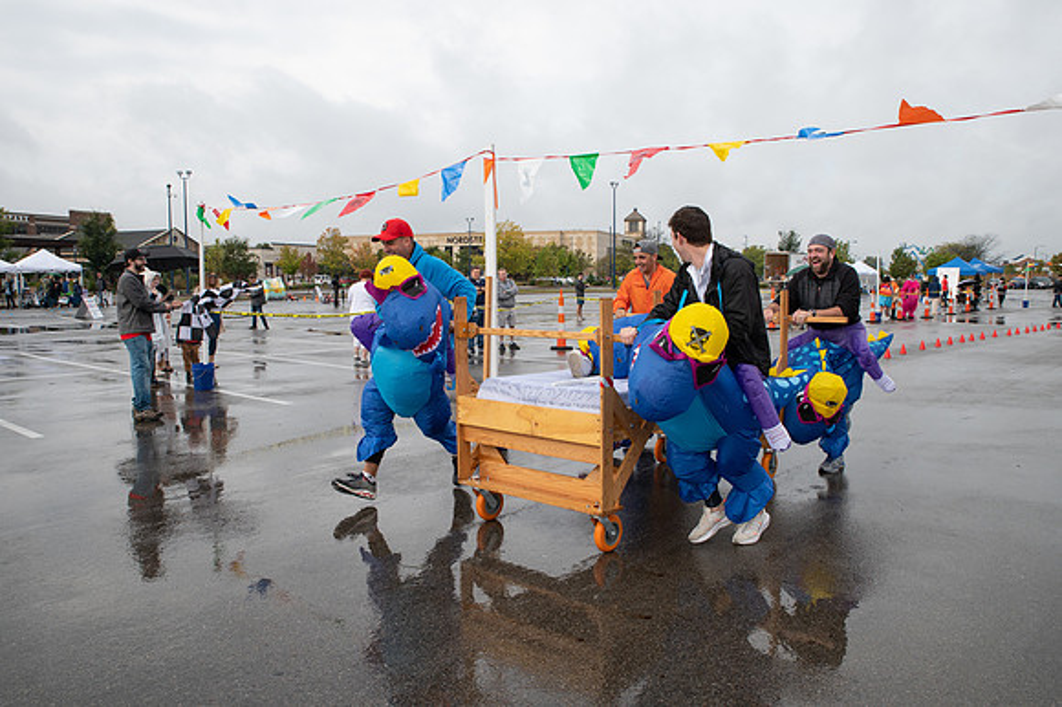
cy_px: 353
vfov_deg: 48.5
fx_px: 784
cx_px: 524
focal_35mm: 27
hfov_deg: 68.2
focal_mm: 26
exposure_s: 1/500
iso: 400
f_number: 7.1
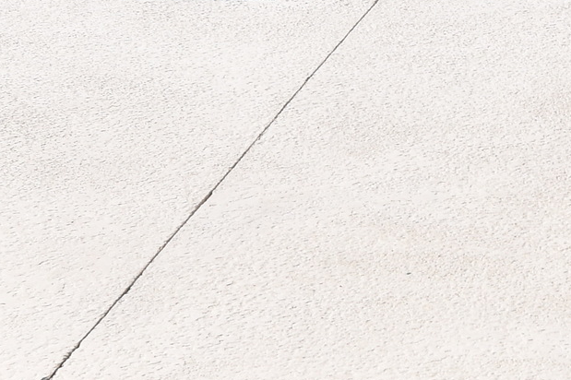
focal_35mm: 149
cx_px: 759
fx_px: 2362
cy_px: 30
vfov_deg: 9.2
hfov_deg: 13.3
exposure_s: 1/320
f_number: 8
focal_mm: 20
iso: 100
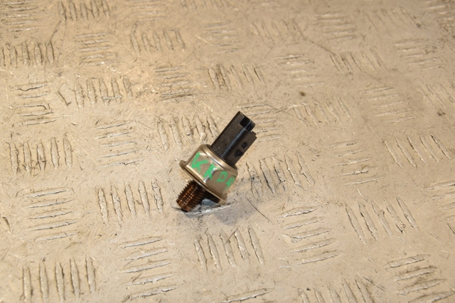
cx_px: 228
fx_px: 720
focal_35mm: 57
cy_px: 152
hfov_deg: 35.1
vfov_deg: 23.8
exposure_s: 1/200
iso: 800
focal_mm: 38
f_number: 7.1
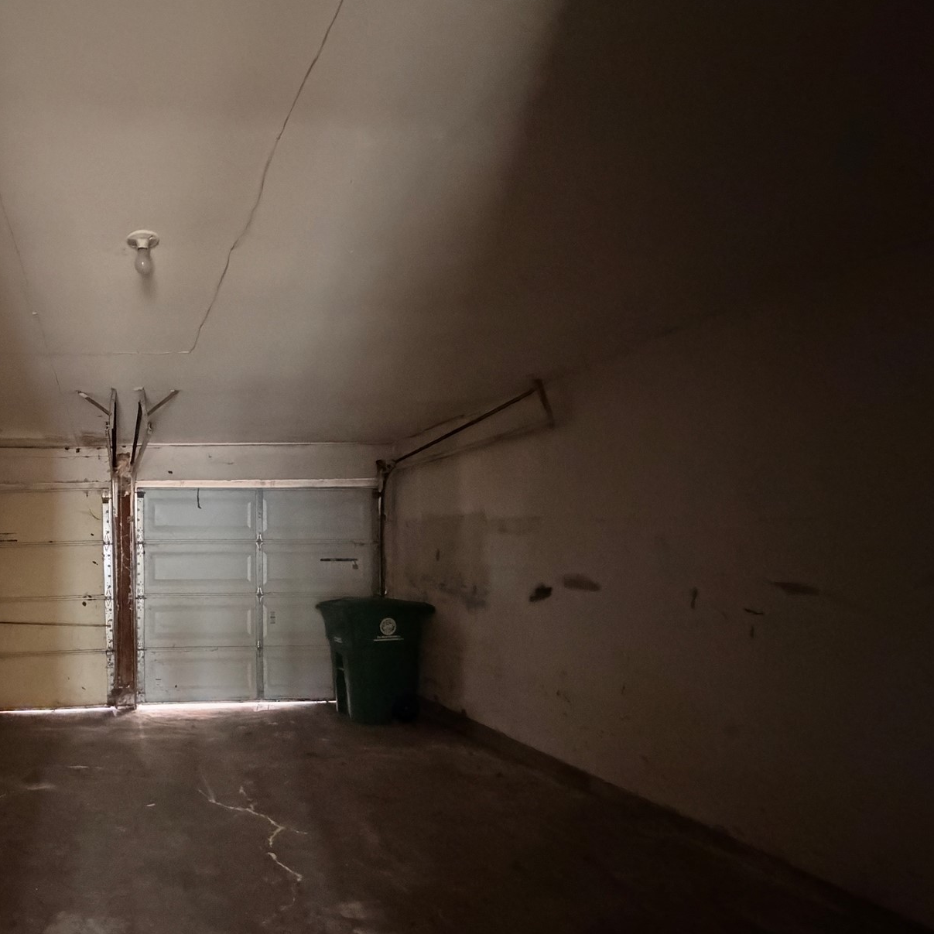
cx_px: 156
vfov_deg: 71.3
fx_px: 641
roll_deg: +0.9
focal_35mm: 21
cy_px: 564
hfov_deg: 64.2
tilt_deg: -0.9
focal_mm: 2.22
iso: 2500
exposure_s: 1/30
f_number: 2.2
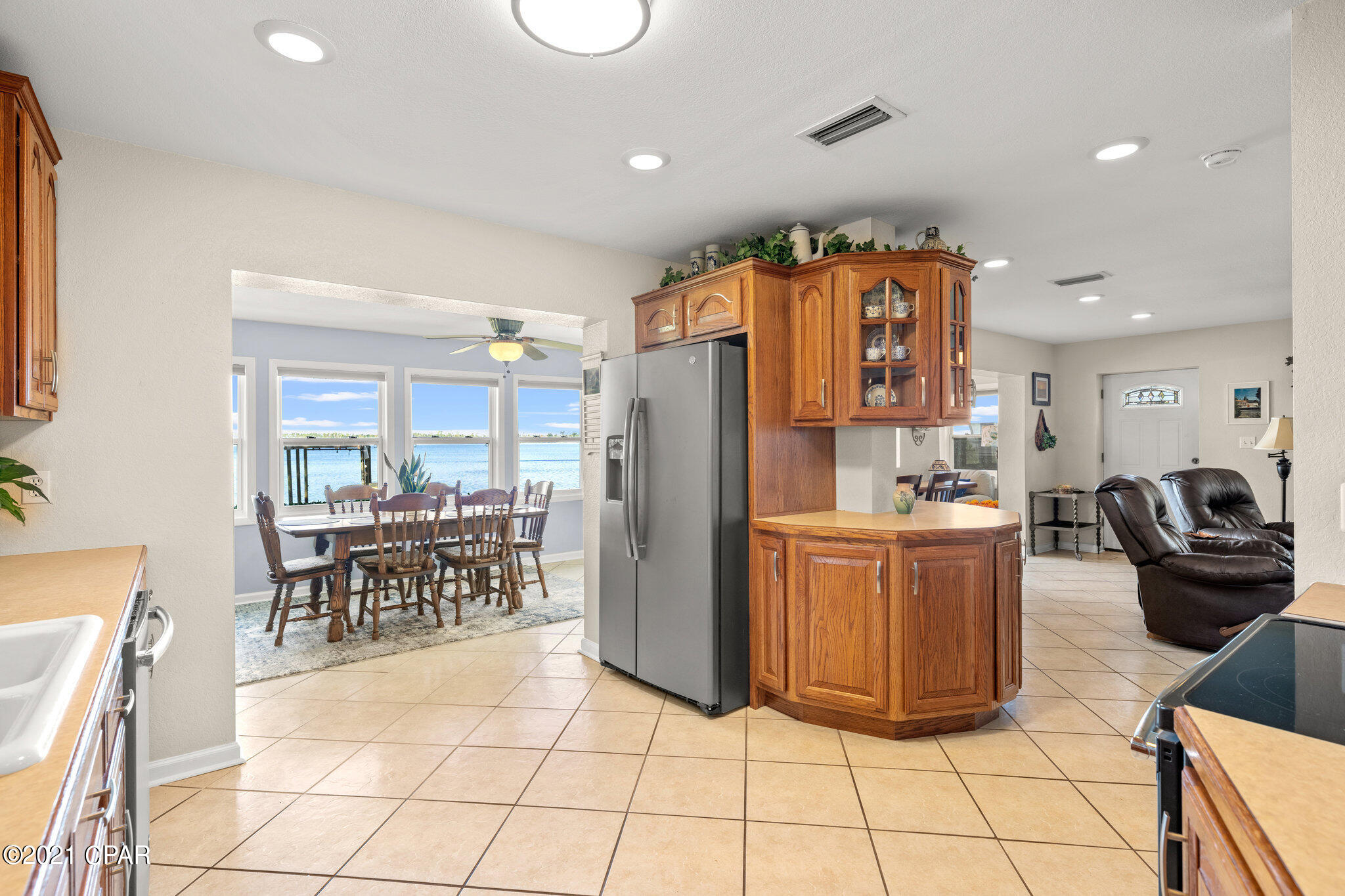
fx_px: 635
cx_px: 672
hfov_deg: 93.3
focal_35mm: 17
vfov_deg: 70.4
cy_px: 448
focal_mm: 17
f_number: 7.1
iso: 500
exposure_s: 1
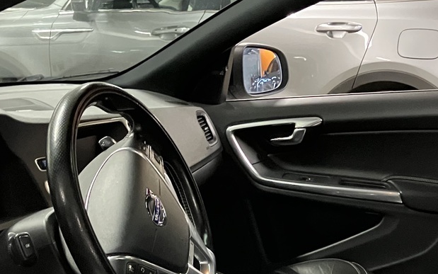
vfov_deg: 18.2
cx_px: 260
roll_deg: -0.9
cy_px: 296
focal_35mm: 69
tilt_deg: -19.8
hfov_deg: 29.7
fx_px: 824
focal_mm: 3.99
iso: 320
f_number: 1.8
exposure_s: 1/25
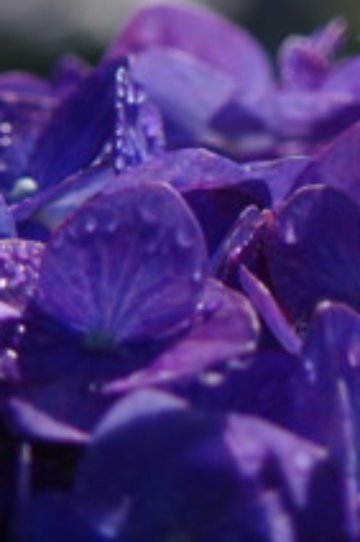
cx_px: 488
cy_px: 358
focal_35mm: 444
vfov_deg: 4.6
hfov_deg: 3.1
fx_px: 6670
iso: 100
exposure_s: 1/800
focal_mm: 105
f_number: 4.5
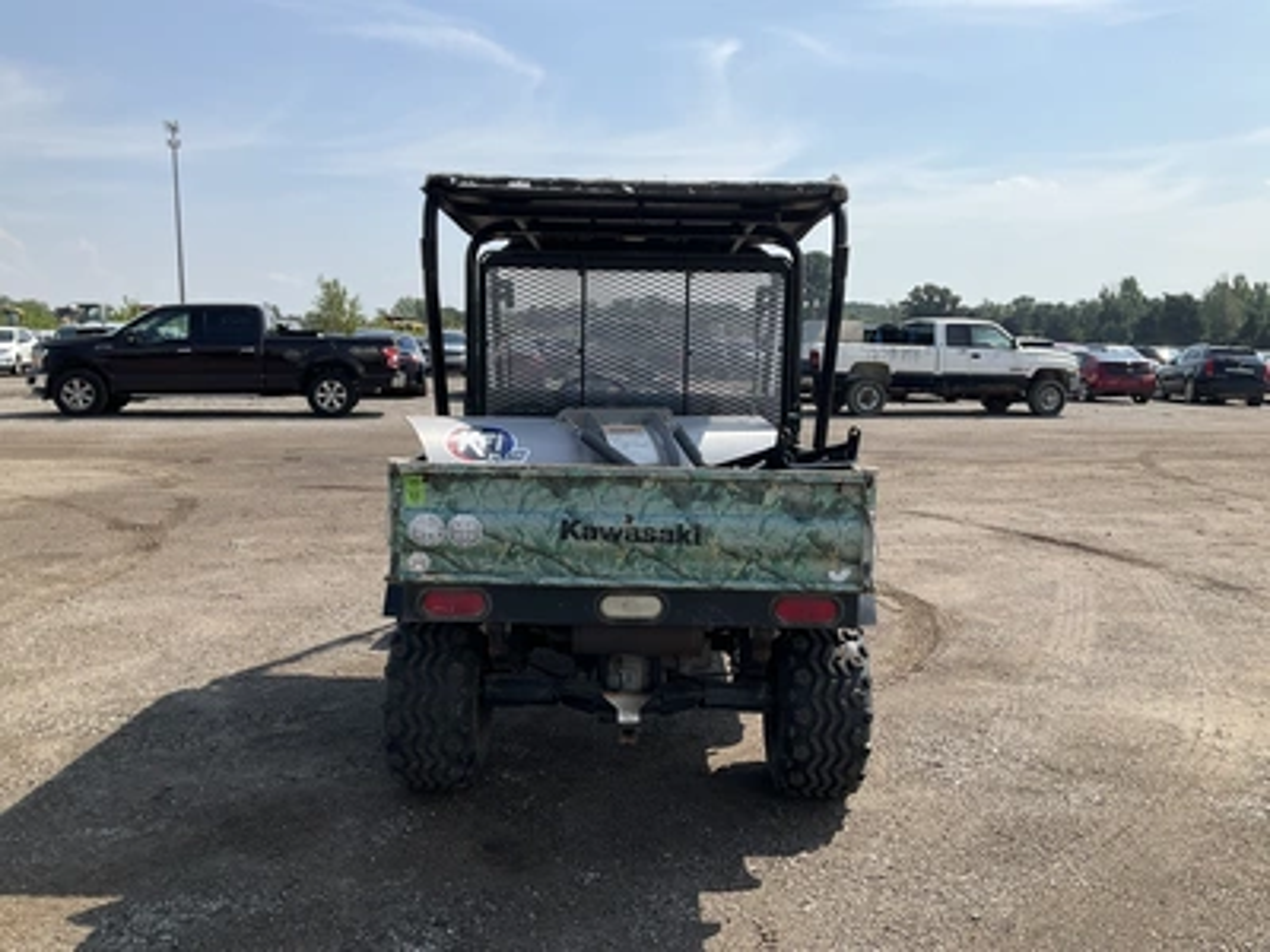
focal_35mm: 29
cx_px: 635
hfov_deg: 61.7
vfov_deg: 48.2
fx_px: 1064
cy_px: 476
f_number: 1.8
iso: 25
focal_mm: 3
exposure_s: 1/2227
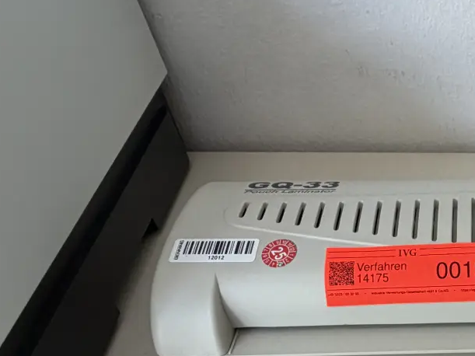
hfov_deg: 36.8
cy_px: 257
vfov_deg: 32.4
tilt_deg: -44.9
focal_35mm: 44
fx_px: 604
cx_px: 511
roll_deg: -4.1
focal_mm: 2.22
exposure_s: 1/121
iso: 100
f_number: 2.2
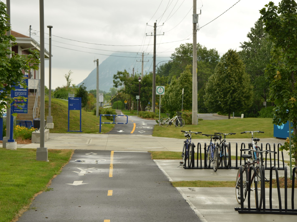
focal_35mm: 85
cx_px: 139
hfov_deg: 23.0
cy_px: 111
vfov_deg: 17.4
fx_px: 729
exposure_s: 1/100
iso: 200
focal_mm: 78
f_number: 8
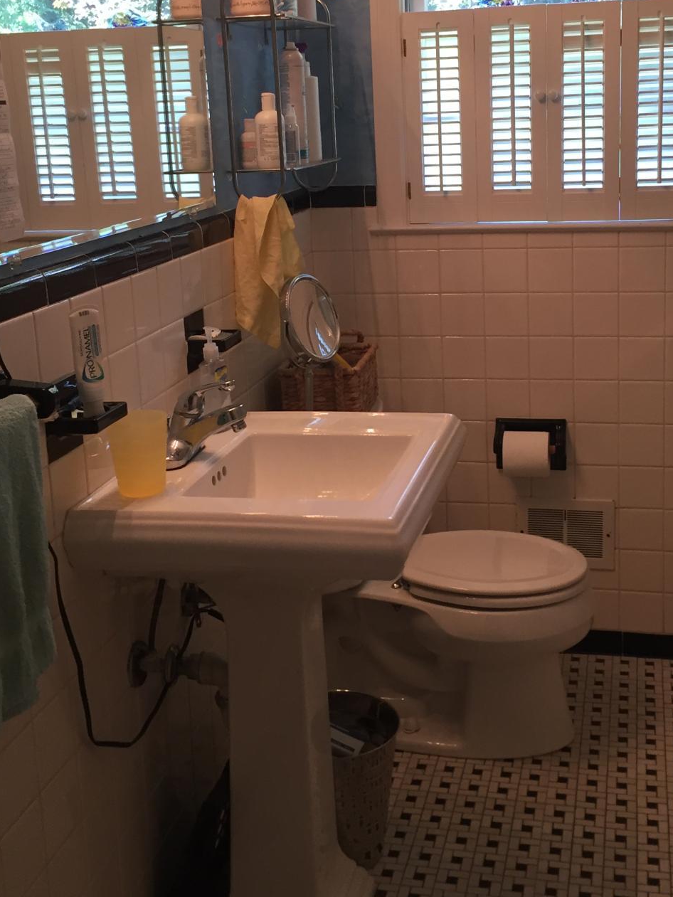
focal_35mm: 46
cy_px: 351
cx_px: 382
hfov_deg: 31.5
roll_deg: +0.7
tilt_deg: -13.2
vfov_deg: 41.0
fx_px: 1192
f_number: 2.2
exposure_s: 1/30
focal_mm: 4.15
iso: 32
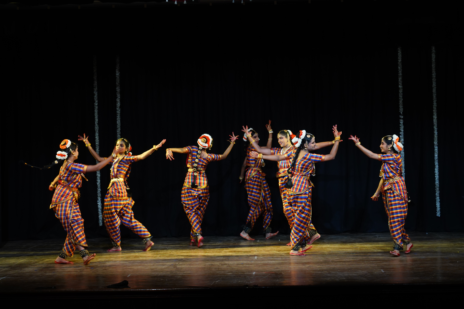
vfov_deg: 20.9
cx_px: 232
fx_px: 838
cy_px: 154
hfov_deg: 31.0
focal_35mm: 65
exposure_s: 1/125
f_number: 5
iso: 1600
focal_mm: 65
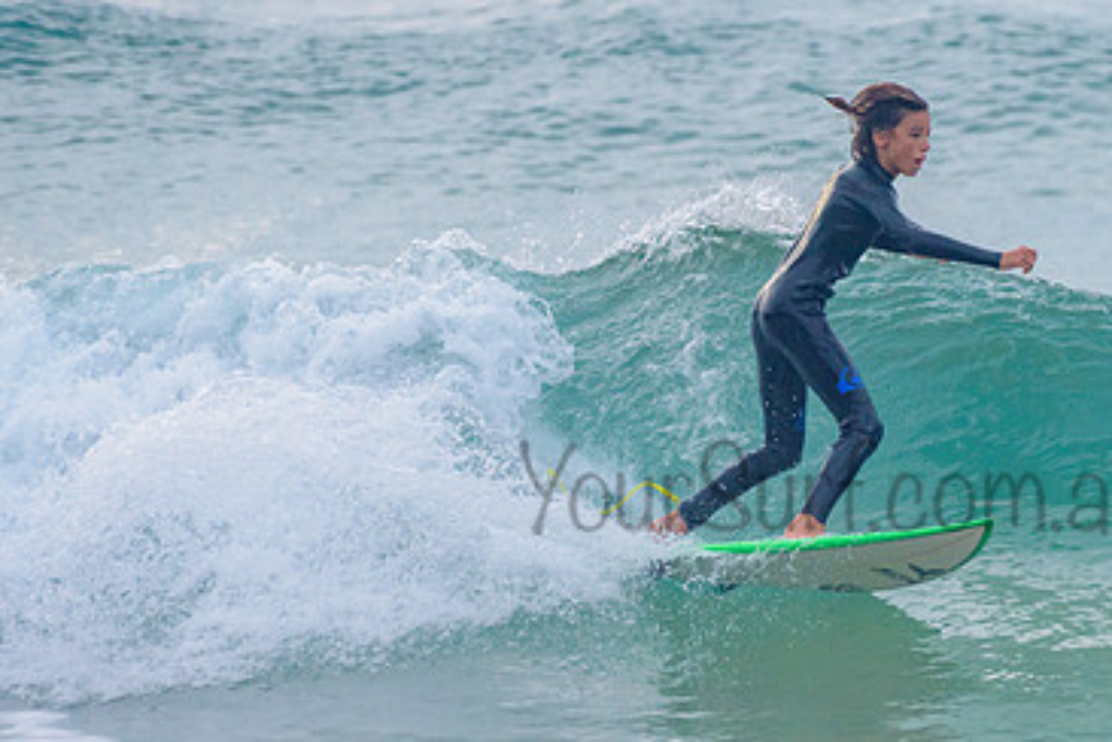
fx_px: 30022
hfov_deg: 2.1
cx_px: 806
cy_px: 450
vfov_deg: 1.4
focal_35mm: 972
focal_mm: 500
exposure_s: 1/1250
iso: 720
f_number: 5.6
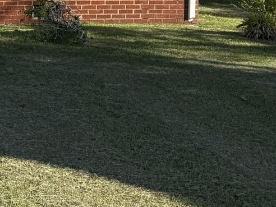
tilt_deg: -2.9
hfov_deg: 17.3
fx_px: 797
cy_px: -28
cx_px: -162
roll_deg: +0.2
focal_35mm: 100
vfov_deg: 14.4
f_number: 1.78
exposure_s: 1/3145
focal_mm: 6.76
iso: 100
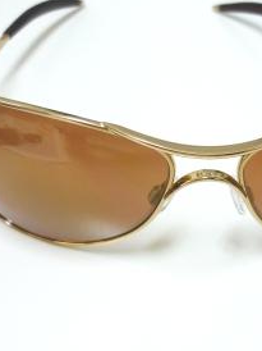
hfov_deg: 26.9
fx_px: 546
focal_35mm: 54
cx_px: 171
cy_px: 181
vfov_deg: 35.6
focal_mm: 5.5
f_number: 2.8
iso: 125
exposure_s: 1/30
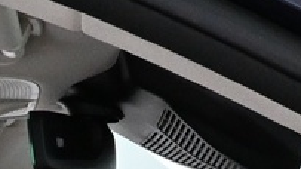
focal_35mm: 201
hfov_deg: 10.6
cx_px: 13
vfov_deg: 5.4
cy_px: 649
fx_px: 1604
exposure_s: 1/50
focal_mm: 16
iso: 3200
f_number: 5.6
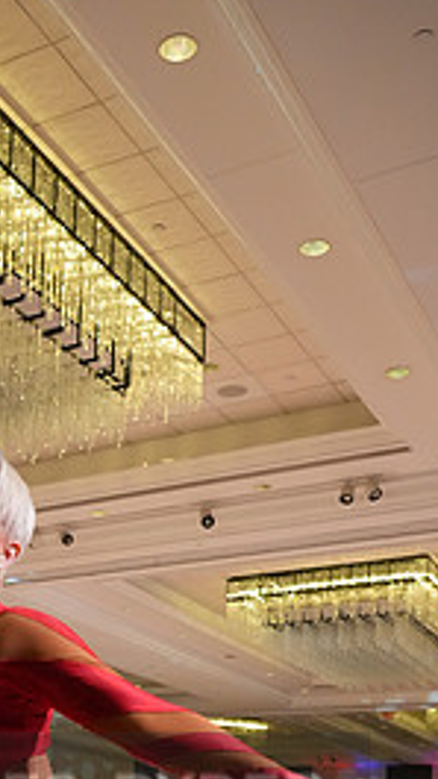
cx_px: -34
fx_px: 1136
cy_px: 832
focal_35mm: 55
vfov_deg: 33.5
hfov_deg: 20.9
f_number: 4
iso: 4000
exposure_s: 1/500
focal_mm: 24
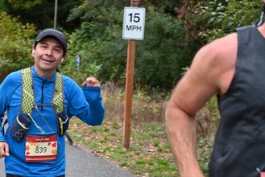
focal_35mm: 117
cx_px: 65
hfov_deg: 17.4
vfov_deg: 11.7
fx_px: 862
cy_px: 77
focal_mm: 70
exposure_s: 1/125
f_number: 6
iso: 720
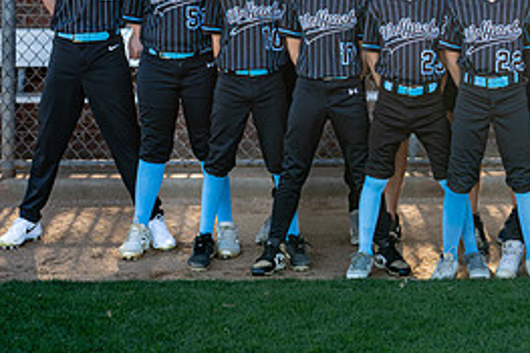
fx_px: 1721
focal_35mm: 117
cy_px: 51
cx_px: 502
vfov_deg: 11.6
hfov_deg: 17.2
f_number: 2.5
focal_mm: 50
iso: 125
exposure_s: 1/800
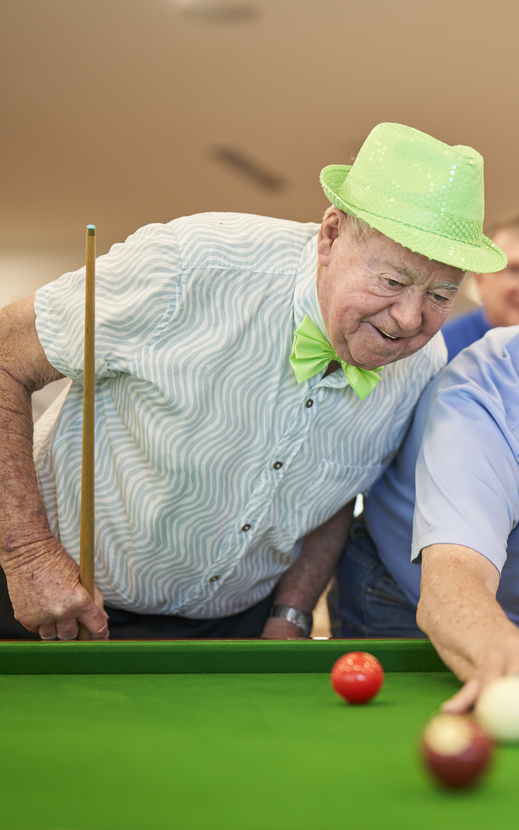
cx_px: 588
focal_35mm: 77
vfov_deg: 26.8
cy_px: 416
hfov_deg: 16.4
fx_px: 1743
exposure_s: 1/250
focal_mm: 50
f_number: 1.2
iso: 100
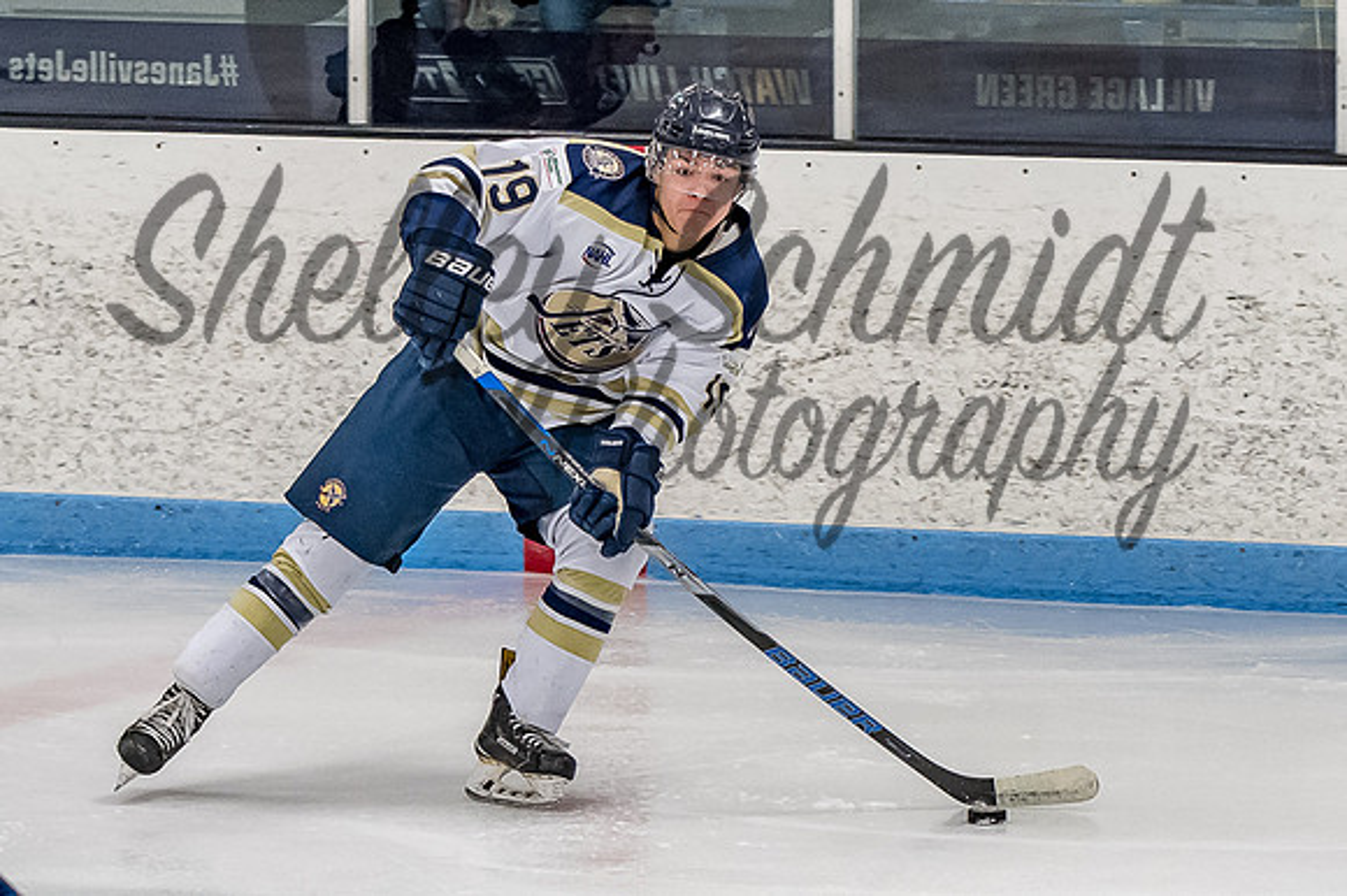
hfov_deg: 6.2
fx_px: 12351
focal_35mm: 330
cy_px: 501
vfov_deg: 4.2
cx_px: 804
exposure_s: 1/800
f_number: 3.2
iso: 1600
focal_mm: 105
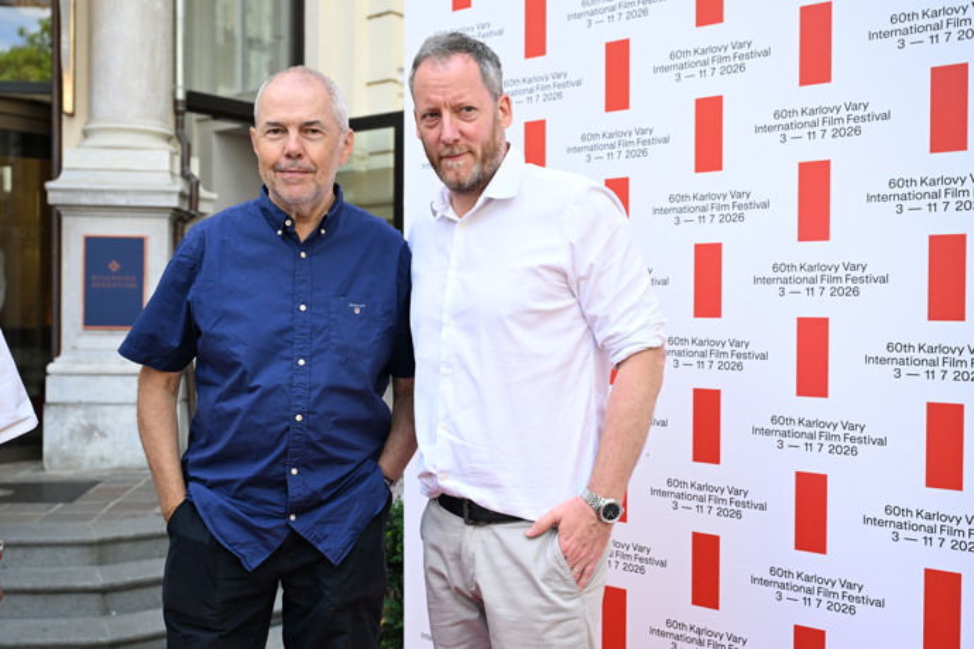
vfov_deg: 34.2
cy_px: 324
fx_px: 1055
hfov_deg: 49.6
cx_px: 487
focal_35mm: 39
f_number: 4.5
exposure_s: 1/1250
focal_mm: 39
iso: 1250
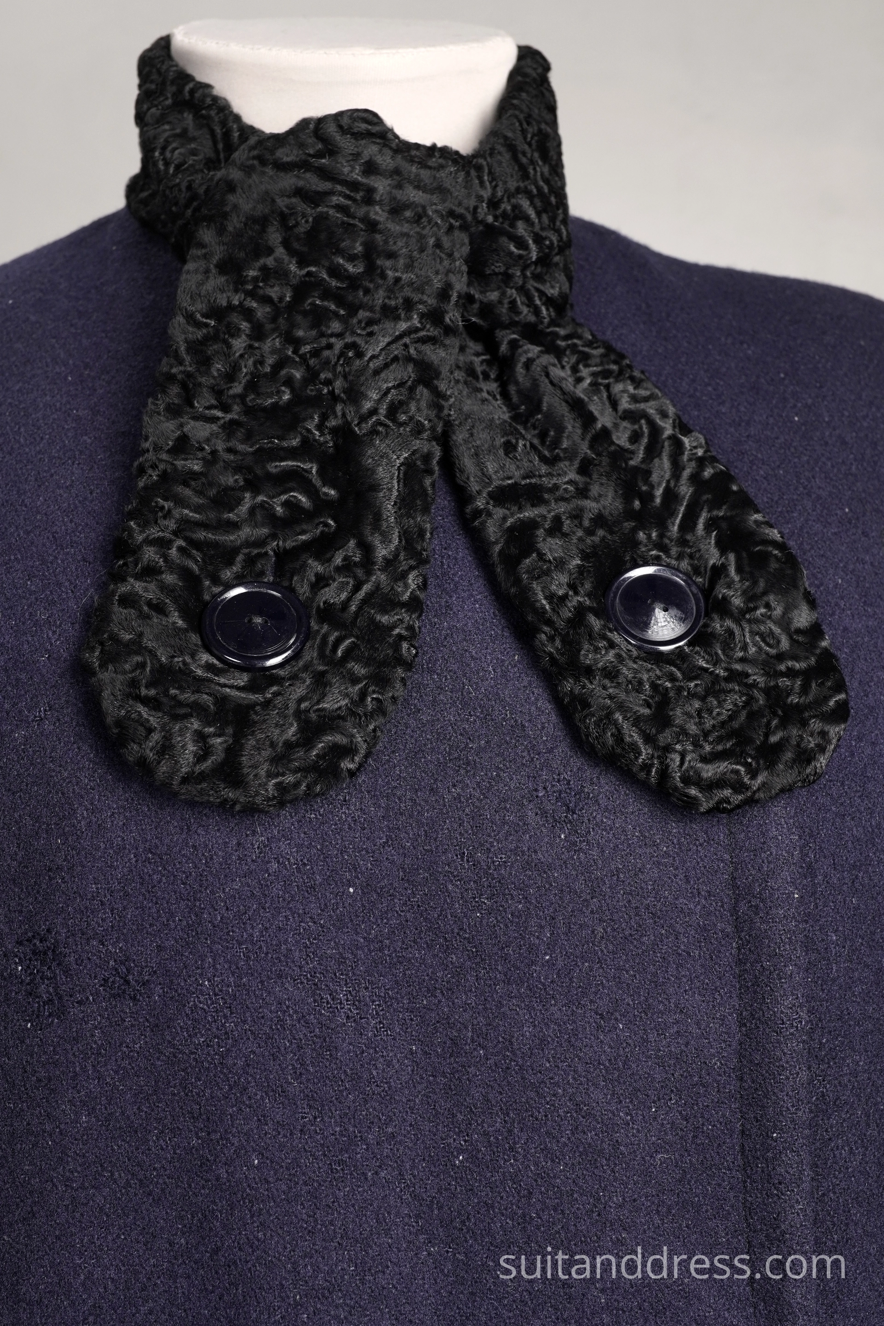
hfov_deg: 28.1
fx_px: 1768
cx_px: 442
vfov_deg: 41.1
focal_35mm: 48
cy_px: 663
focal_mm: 32
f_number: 7.1
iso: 320
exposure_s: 1/30
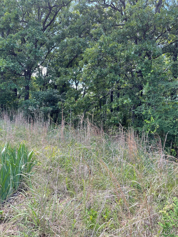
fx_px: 171
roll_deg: -1.5
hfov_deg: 54.9
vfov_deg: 69.4
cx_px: 89
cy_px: 118
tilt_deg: +3.1
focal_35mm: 25
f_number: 1.6
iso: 32
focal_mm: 5.1
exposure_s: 1/314
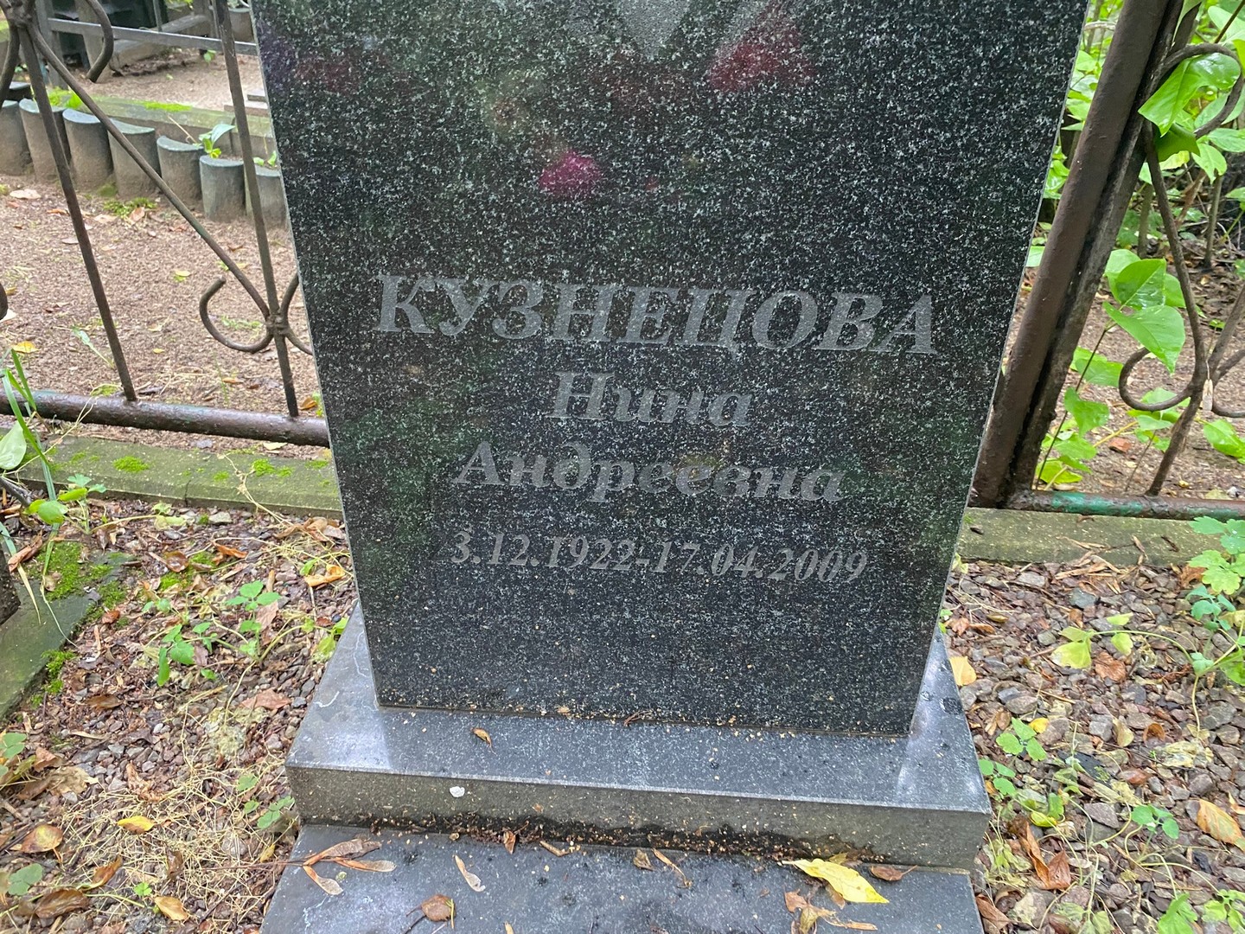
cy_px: 467
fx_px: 935
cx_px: 622
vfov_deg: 53.1
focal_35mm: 26
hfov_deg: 67.3
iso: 320
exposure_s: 1/60
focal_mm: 4.25
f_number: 1.8
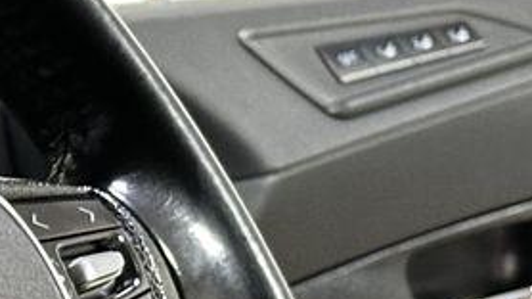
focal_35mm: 271
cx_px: -321
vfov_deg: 4.4
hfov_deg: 7.8
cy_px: 441
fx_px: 3821
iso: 320
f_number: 1.78
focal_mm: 6.86
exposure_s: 1/33
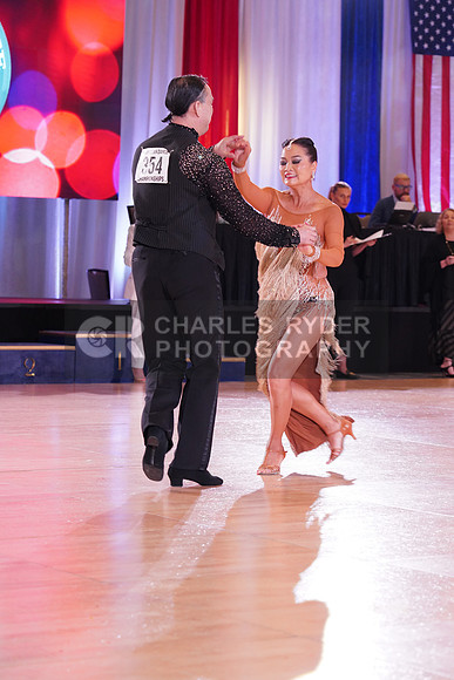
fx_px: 1985
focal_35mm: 105
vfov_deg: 19.5
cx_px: 227
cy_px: 340
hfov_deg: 13.0
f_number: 5
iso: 2500
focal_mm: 105
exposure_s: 1/200
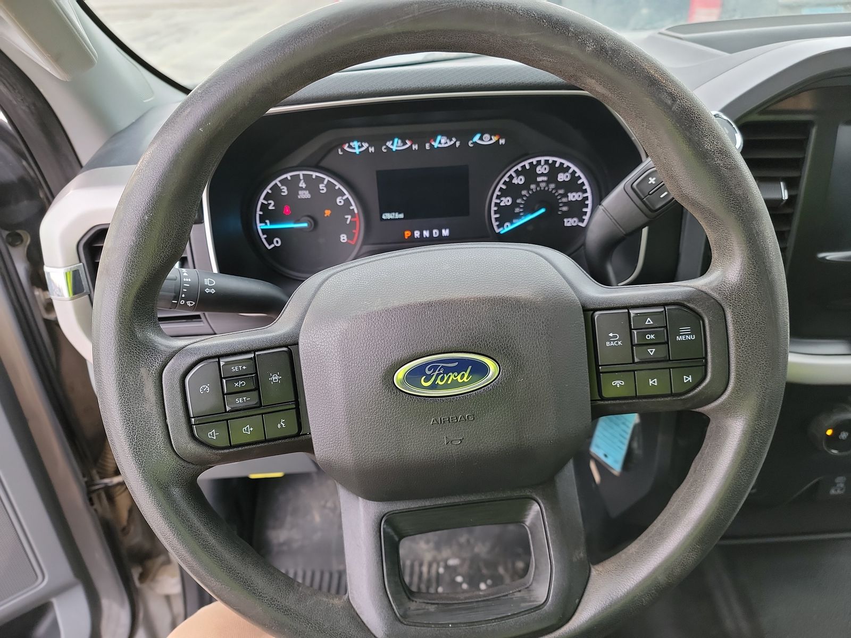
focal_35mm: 24
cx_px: 426
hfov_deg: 71.6
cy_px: 319
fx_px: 590
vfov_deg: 56.8
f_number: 1.8
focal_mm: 6.7
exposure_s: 1/59
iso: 109
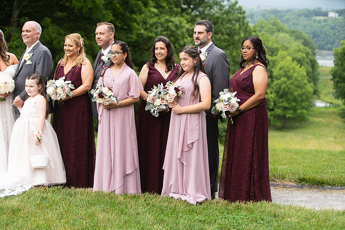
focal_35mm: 70
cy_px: 115
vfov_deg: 19.5
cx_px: 172
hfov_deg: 28.8
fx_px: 671
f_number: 2.8
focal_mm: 70
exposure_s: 1/800
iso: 200
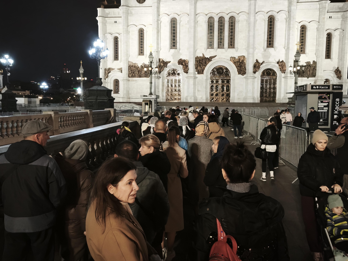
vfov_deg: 44.2
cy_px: 130
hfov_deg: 56.8
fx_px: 322
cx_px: 174
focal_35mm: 32
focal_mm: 5.35
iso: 800
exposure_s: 1/50
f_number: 1.7
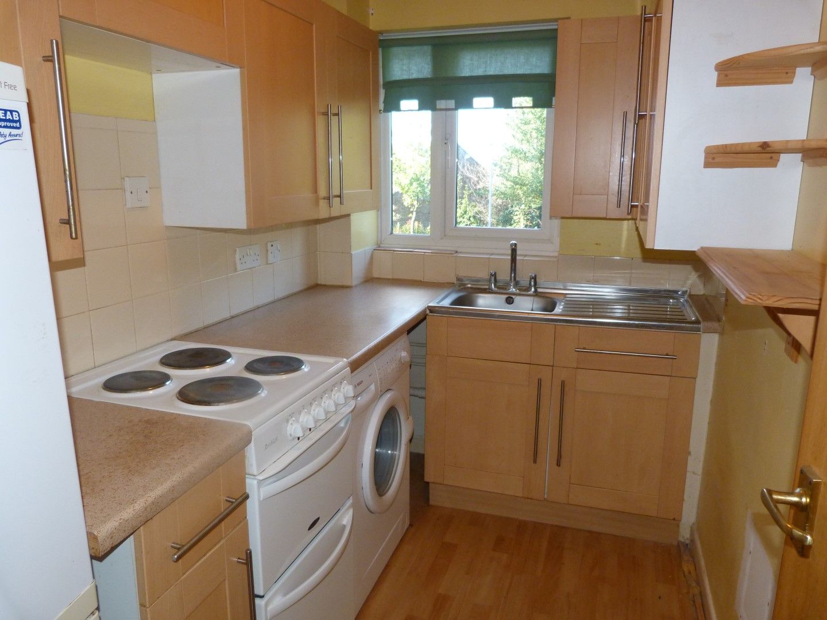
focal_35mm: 25
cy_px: 310
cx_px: 414
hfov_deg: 69.4
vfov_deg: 54.9
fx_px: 597
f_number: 2.8
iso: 160
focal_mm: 4.5
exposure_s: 1/60
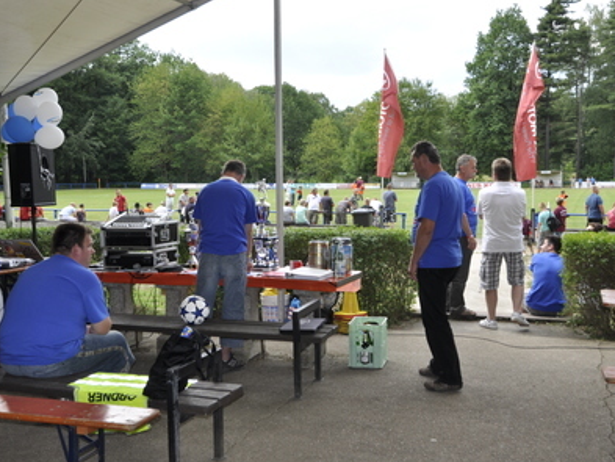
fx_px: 782
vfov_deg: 32.9
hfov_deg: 42.9
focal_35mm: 44
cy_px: 232
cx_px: 325
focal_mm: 24
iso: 200
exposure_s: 1/200
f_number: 6.3
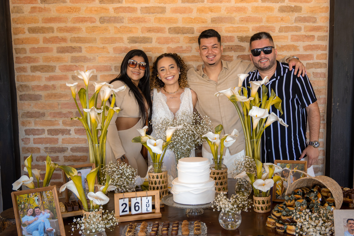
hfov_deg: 47.3
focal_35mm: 41
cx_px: 201
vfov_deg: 32.6
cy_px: 131
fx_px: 403
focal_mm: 22.5
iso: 1000
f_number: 4
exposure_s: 1/160
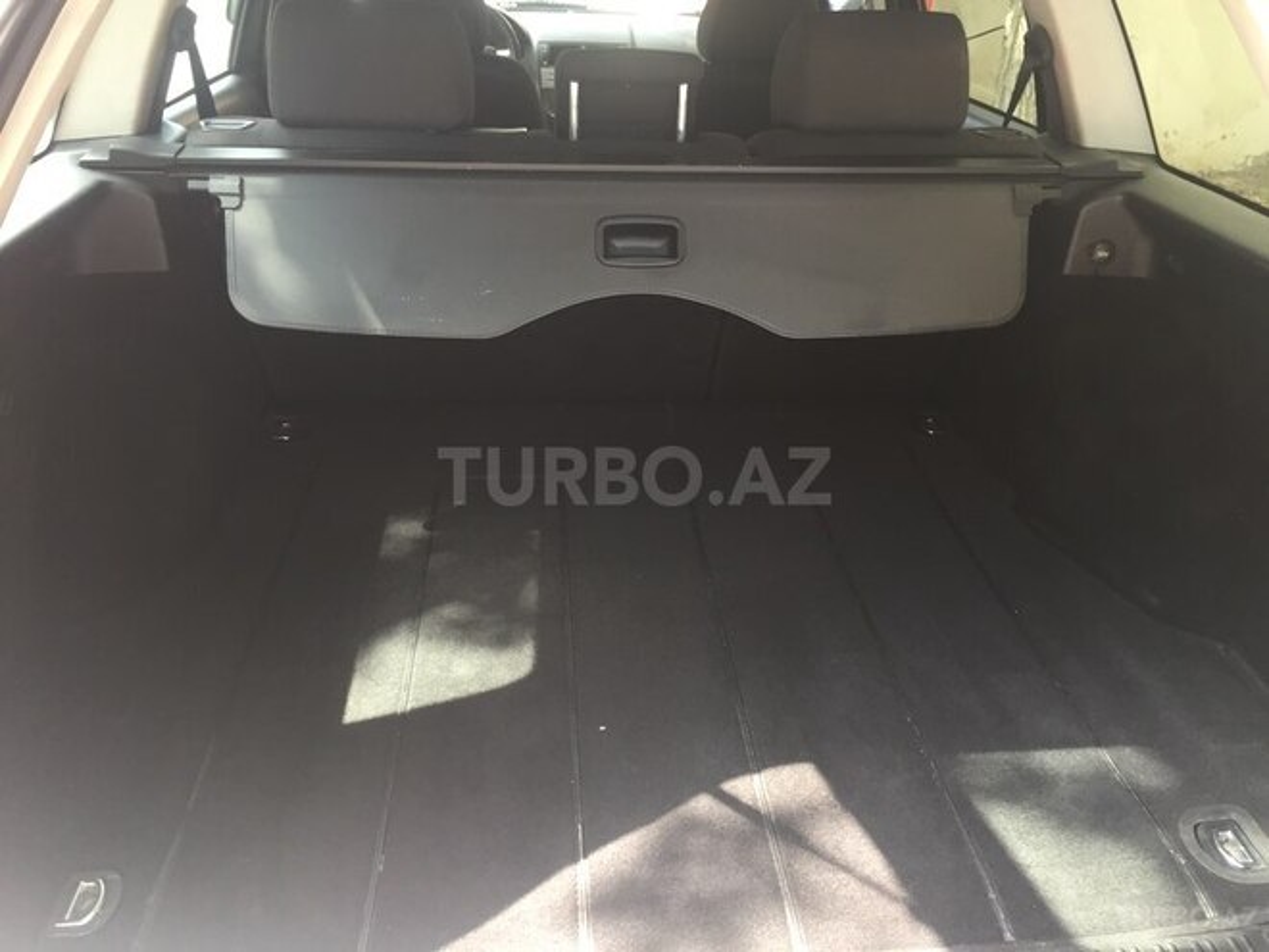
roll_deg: -5.4
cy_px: 476
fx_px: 1063
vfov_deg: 48.2
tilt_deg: -27.3
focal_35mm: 29
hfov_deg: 61.7
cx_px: 634
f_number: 2.2
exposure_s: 1/33
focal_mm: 4.15
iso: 32
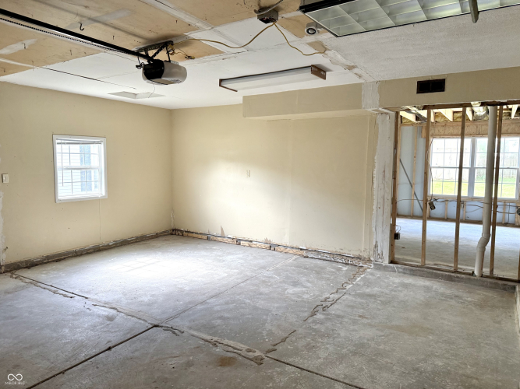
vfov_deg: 56.8
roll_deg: -2.4
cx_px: 260
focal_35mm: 24
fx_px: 360
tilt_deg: -3.5
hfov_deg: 71.6
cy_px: 194
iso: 200
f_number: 1.78
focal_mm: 6.76
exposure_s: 1/121
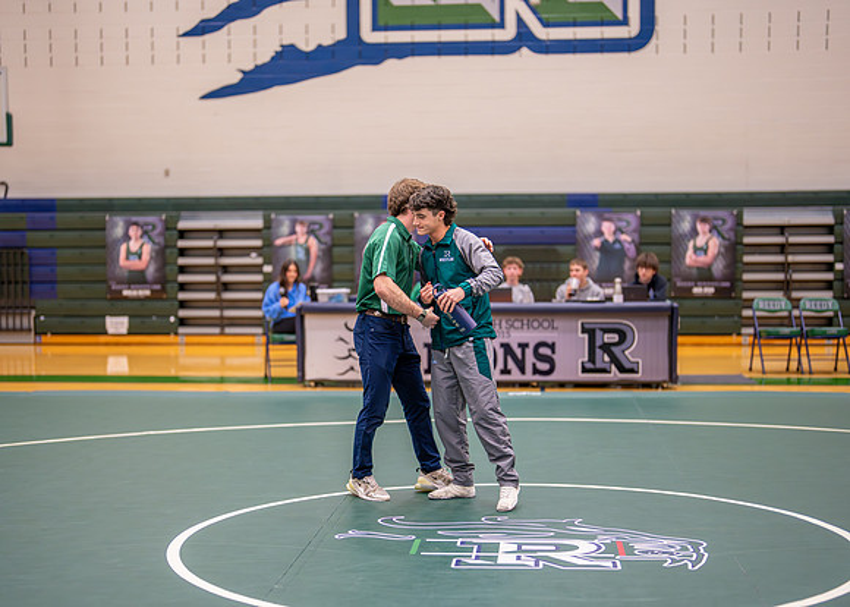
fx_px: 1415
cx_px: 392
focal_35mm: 59
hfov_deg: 33.4
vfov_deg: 24.2
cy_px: 332
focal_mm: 50
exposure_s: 1/800
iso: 1000
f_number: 1.2
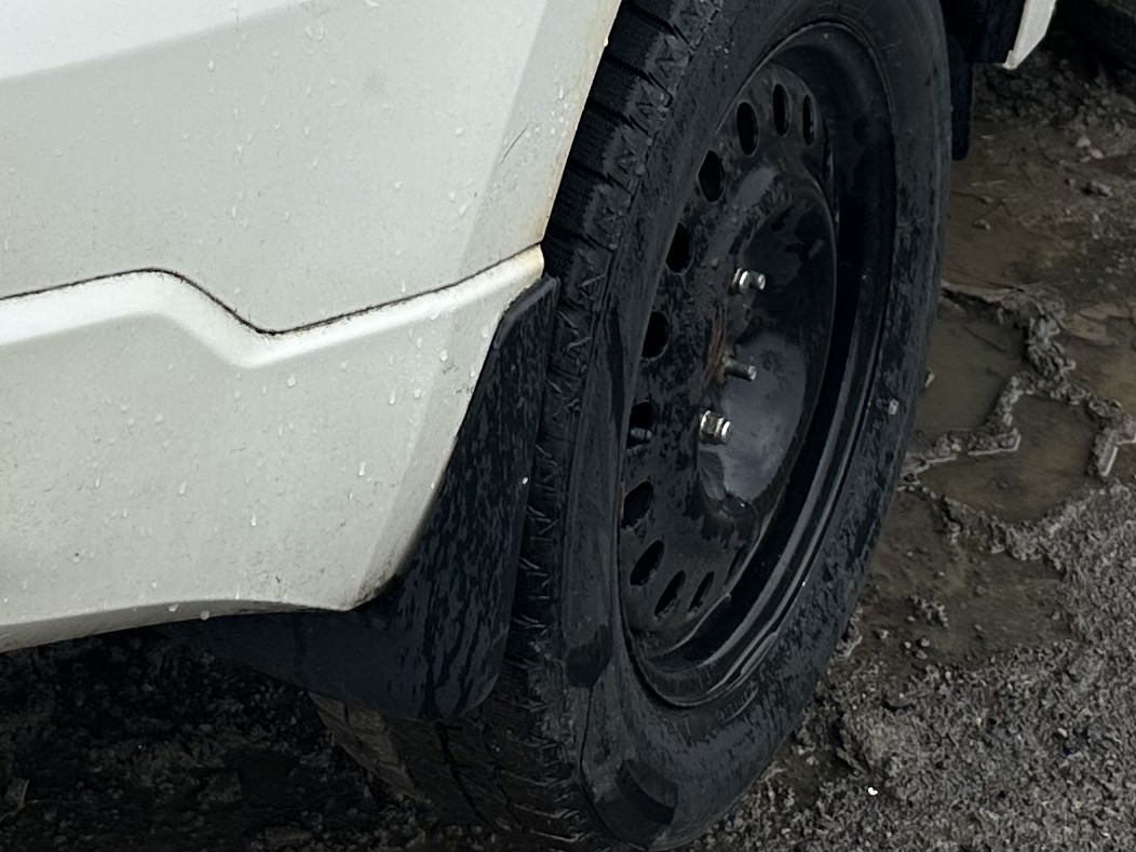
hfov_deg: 20.7
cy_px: -441
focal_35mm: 92
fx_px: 3019
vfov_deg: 14.9
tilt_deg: -16.2
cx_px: 17
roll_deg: -0.6
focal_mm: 6.86
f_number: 1.78
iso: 80
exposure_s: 1/1988
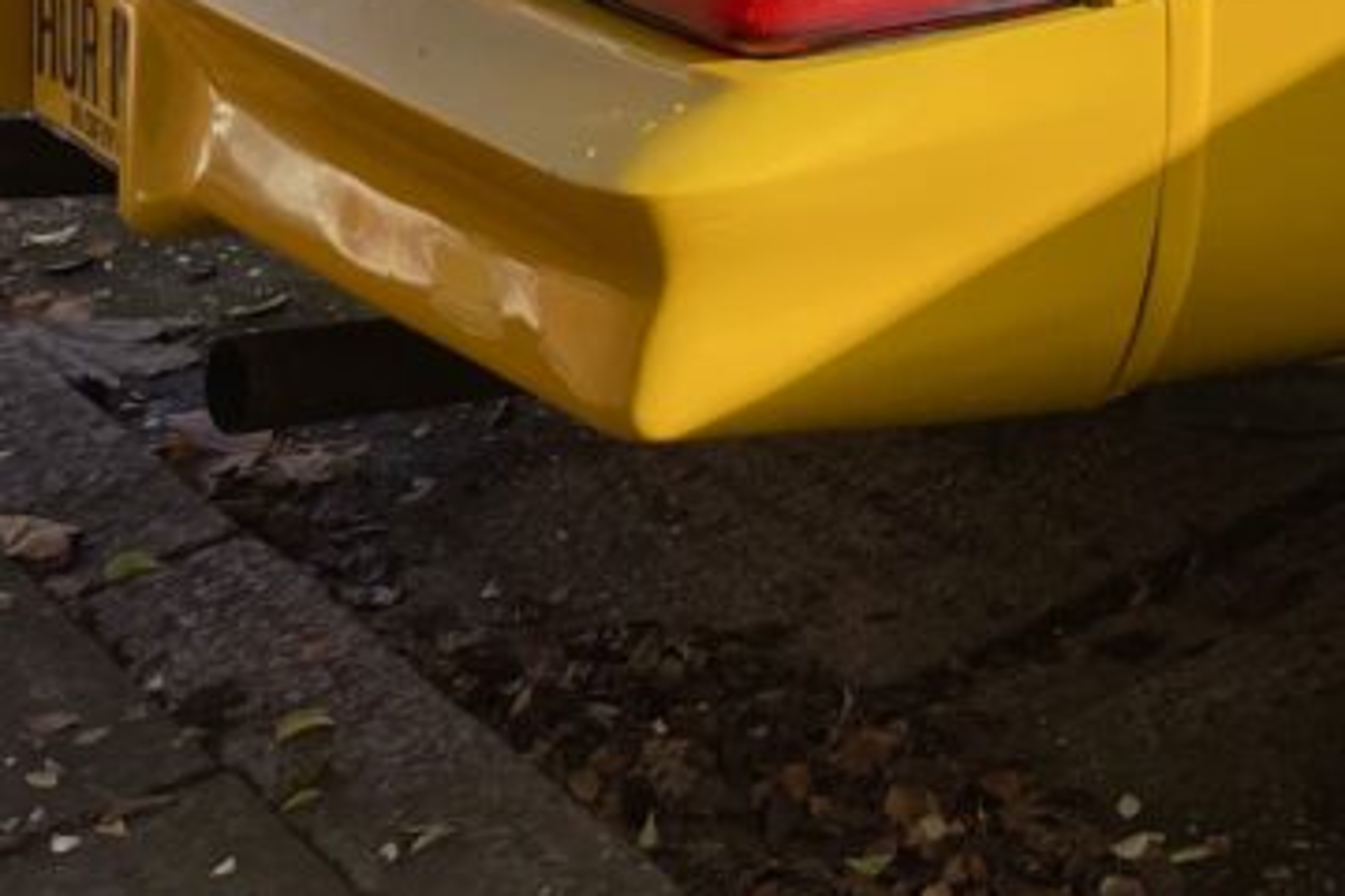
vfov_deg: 16.7
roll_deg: +2.1
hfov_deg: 24.1
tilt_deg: -13.6
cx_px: 1584
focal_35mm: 77
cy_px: -261
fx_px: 2877
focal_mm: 4.2
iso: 32
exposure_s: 1/2398
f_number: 1.6
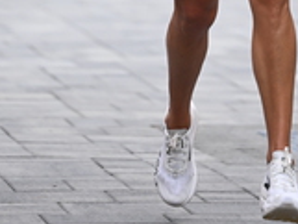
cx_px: 180
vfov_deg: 2.7
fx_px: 4661
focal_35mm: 541
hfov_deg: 3.7
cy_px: -257
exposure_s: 1/1600
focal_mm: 165
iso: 1000
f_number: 2.8
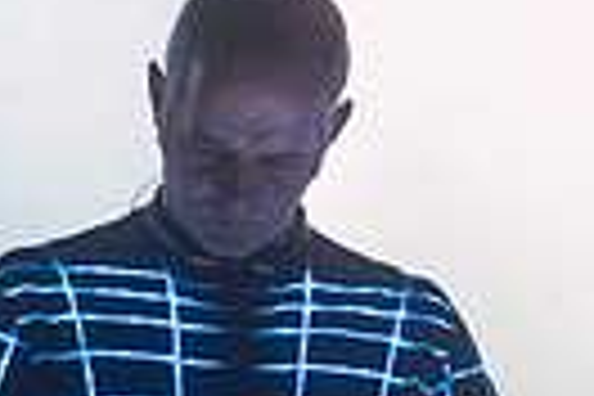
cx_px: 114
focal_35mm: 1065
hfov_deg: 1.9
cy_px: 364
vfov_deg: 1.3
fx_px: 17571
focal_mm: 200
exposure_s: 1/320
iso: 2500
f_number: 3.2
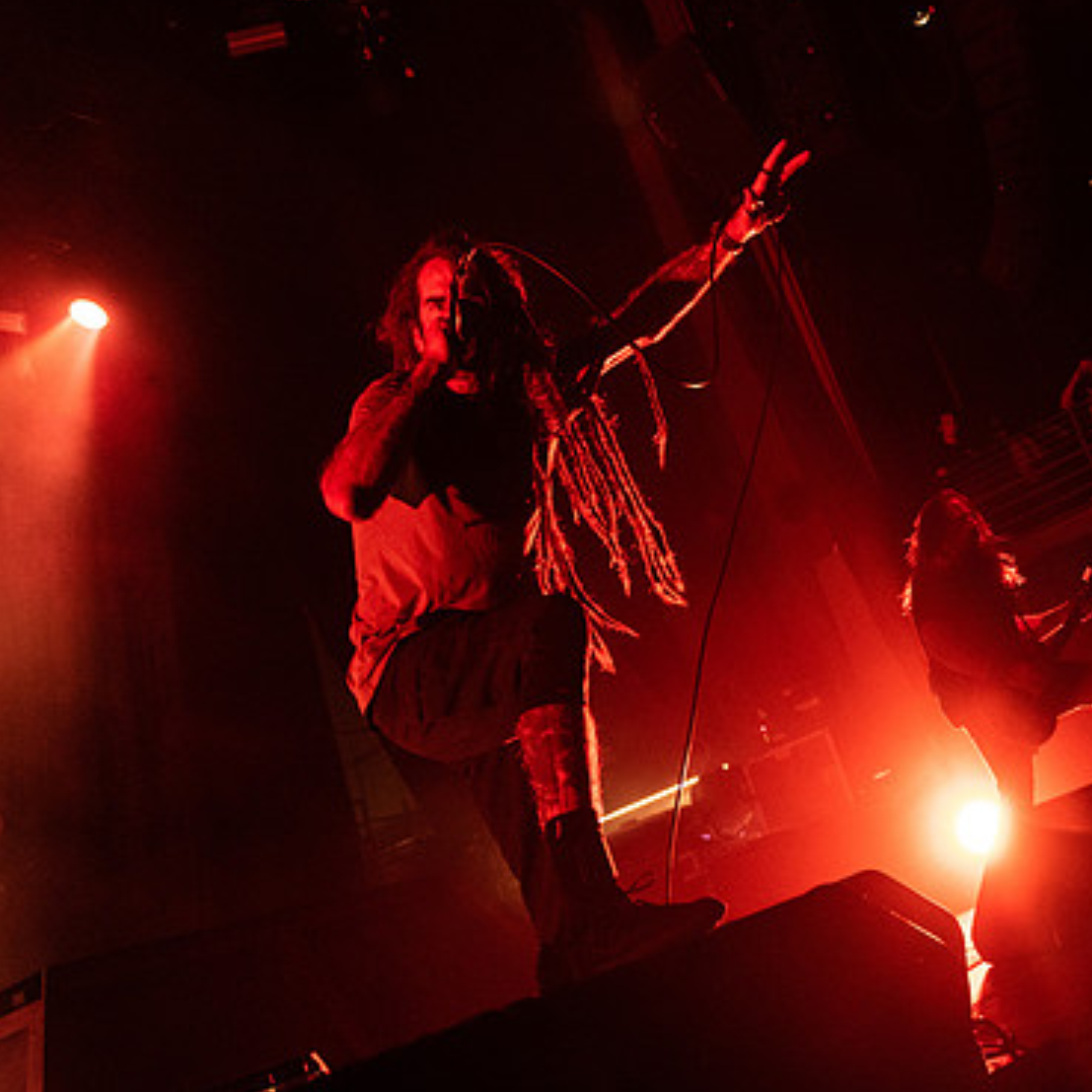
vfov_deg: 41.8
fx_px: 1428
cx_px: 792
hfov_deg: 40.9
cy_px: 468
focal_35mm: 40
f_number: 3.2
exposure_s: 1/320
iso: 3200
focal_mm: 26
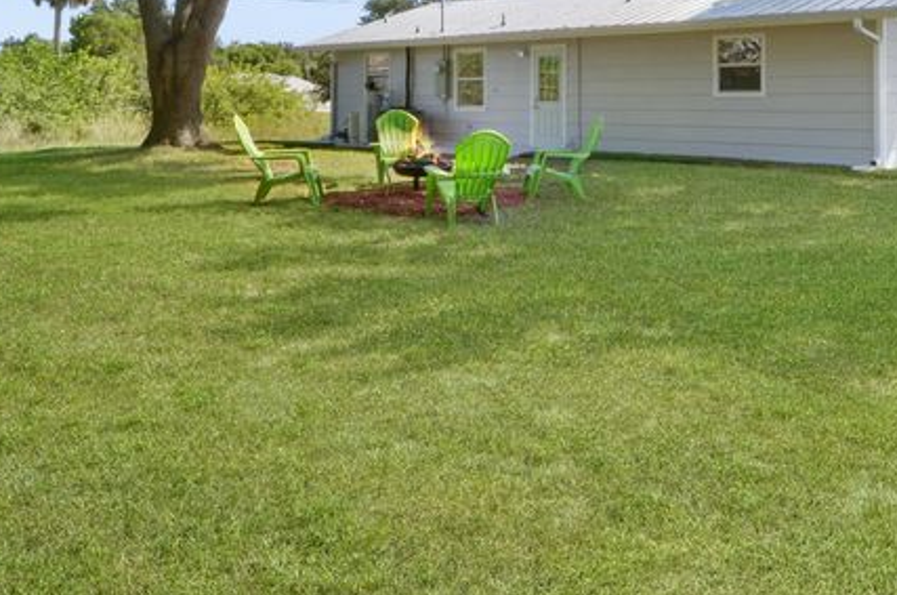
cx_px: 607
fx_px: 839
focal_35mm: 34
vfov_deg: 38.1
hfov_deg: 54.9
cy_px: 153
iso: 125
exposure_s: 1/15
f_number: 20
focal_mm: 15
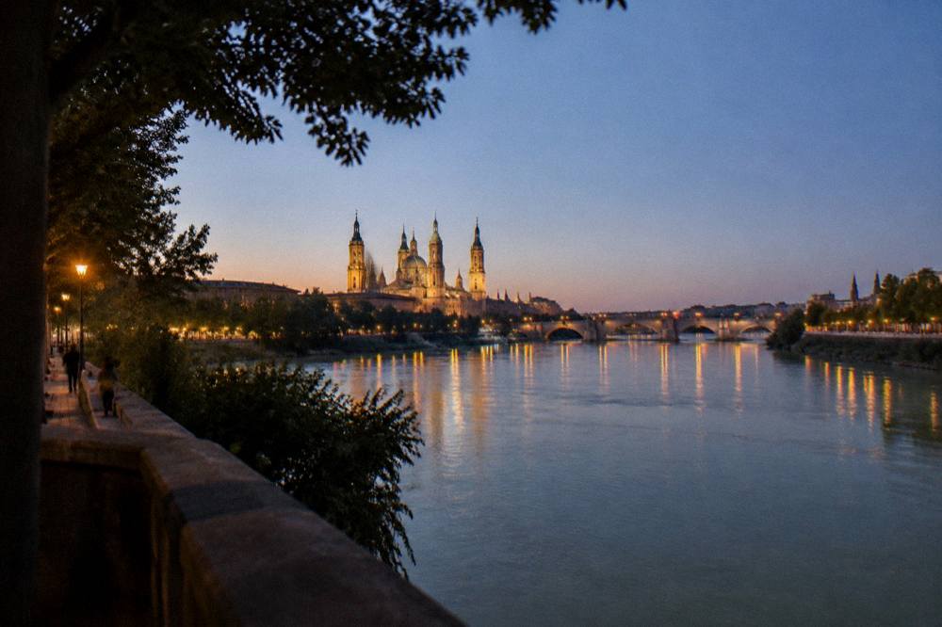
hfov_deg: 54.5
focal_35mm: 35
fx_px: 915
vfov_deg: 37.8
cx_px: 471
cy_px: 314
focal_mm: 35
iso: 800
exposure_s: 1/160
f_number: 10
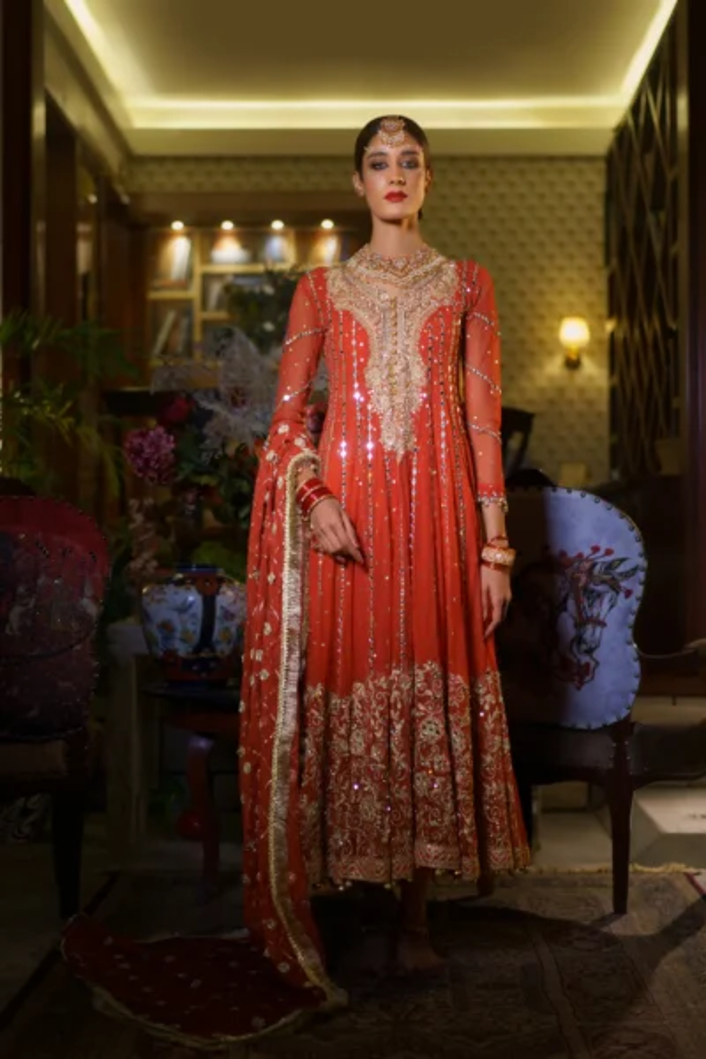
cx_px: 353
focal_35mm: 55
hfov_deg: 24.6
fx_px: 1618
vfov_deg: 36.2
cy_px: 530
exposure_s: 1/20
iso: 160
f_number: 1.8
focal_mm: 55
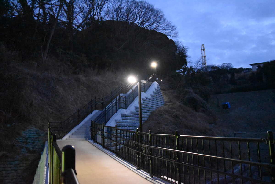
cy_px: 92
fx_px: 206
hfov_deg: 67.4
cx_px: 138
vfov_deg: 47.9
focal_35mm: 27
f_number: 3.5
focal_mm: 18
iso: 12800
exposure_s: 1/15
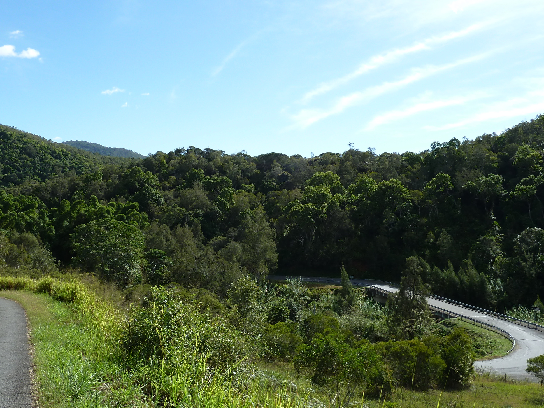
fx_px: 519
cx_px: 247
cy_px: 232
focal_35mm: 33
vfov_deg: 42.9
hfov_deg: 55.3
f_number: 4
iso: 80
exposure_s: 1/400
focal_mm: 4.1
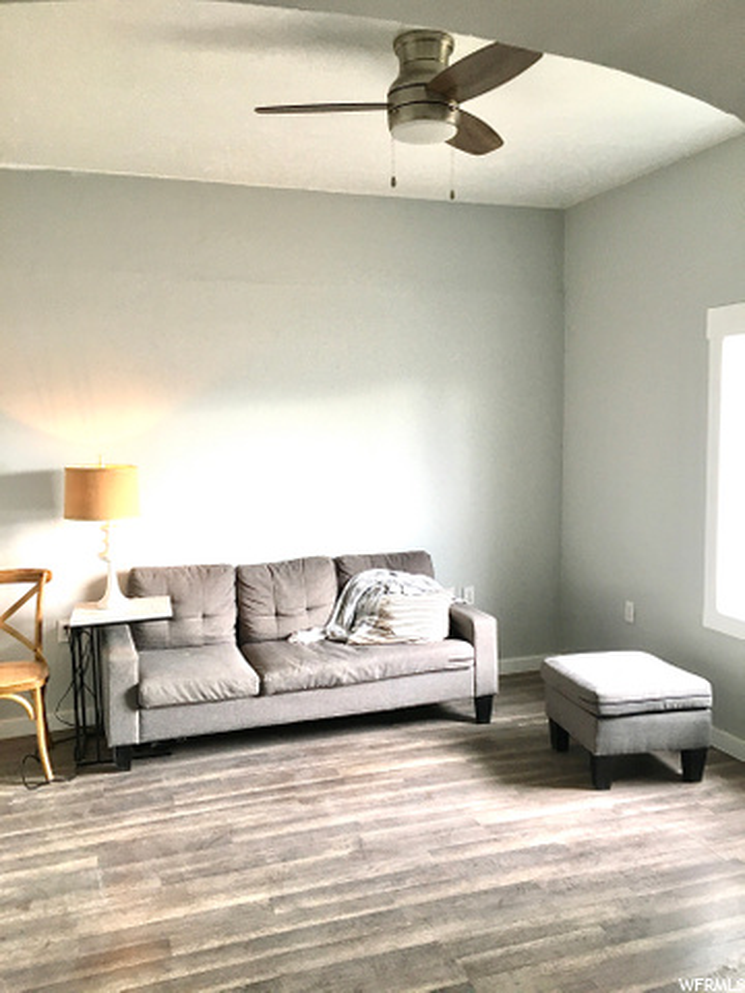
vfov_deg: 61.7
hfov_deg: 48.2
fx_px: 832
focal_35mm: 29
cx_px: 372
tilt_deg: -3.8
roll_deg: +0.4
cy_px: 496
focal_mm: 4.15
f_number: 2.2
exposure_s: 1/30
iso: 80
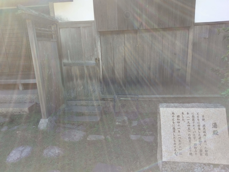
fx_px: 172
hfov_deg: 67.3
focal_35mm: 26
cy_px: 86
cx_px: 114
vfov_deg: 53.1
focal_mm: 4.58
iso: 100
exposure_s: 1/246
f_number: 1.8
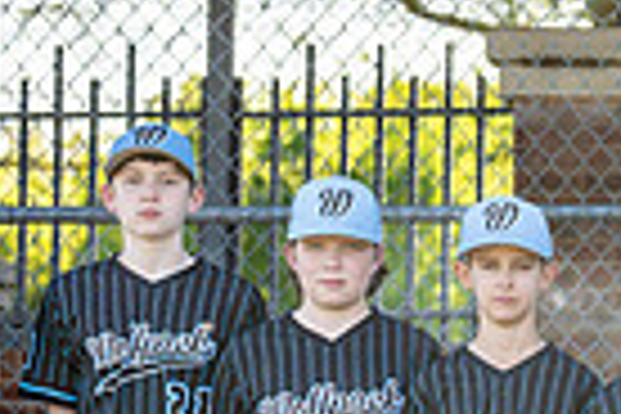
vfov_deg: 6.1
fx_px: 3829
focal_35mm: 222
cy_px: 583
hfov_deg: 9.0
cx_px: 1039
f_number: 2.5
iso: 125
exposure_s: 1/800
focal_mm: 50
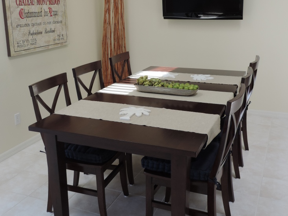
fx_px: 350
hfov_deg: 44.7
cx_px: 126
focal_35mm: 42
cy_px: 82
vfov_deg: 34.2
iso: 100
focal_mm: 5.3
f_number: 3.1
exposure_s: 1/30
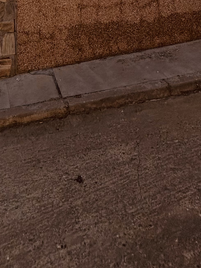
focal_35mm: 43
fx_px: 333
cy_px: -140
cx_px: 48
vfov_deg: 28.0
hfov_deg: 32.9
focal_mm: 2.22
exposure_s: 1/1043
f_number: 2.2
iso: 40
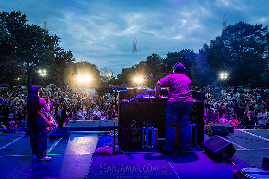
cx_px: 134
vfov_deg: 44.2
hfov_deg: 62.7
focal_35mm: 30
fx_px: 221
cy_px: 90
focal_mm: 27
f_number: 4
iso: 5000
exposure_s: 1/400
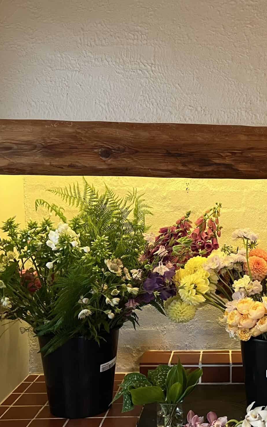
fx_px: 559
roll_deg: -0.5
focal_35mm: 48
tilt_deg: -7.5
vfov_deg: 41.6
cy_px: 255
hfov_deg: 25.9
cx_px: 246
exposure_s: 1/50
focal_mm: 5.7
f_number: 1.5
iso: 200
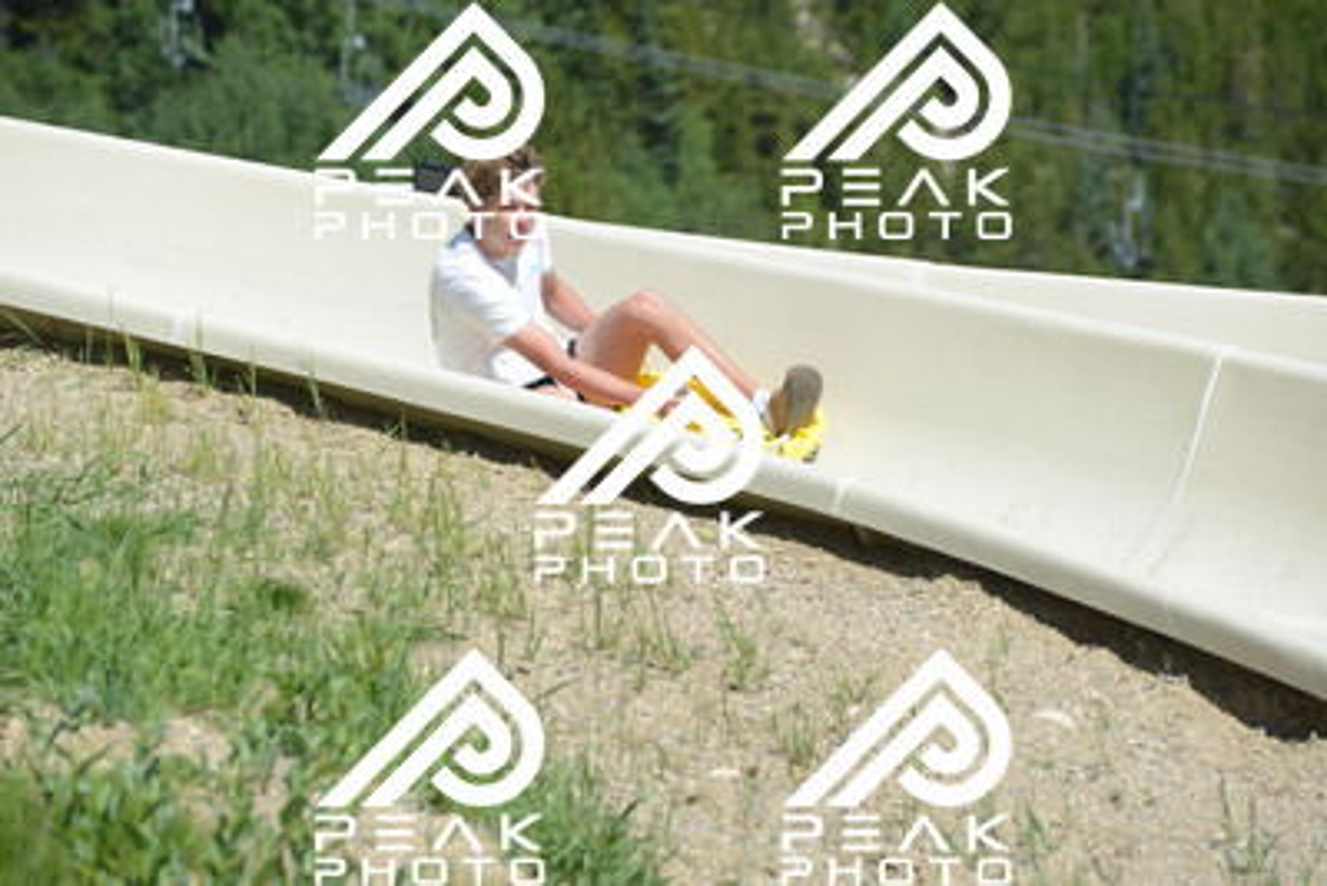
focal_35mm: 195
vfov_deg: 7.0
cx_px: 664
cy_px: 443
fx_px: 7190
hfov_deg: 10.5
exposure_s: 1/640
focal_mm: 195
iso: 200
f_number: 6.3
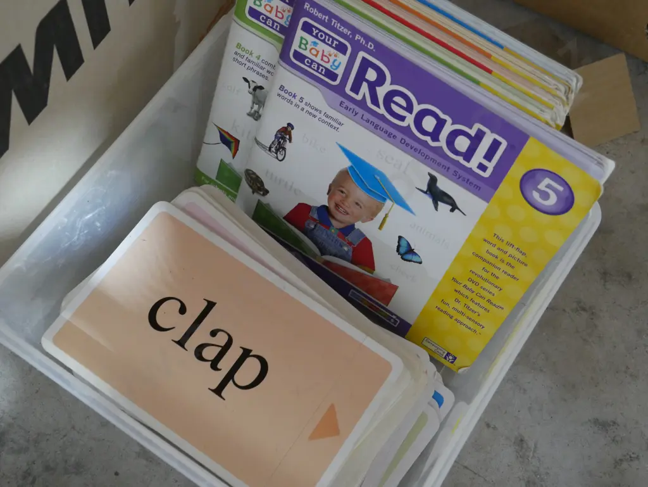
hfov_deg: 41.2
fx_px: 862
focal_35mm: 46
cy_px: 244
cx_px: 324
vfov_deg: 31.5
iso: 3200
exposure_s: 1/30
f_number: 5.1
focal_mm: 23
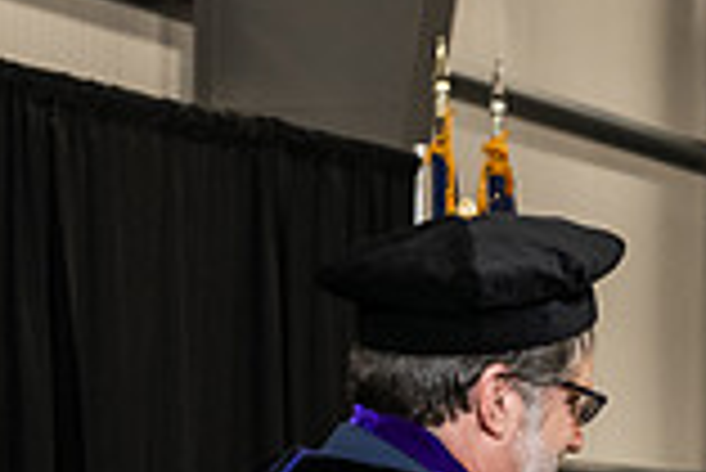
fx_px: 4063
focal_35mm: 207
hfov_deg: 9.9
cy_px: 771
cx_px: 710
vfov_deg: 6.5
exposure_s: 1/200
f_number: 5
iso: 2500
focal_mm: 56
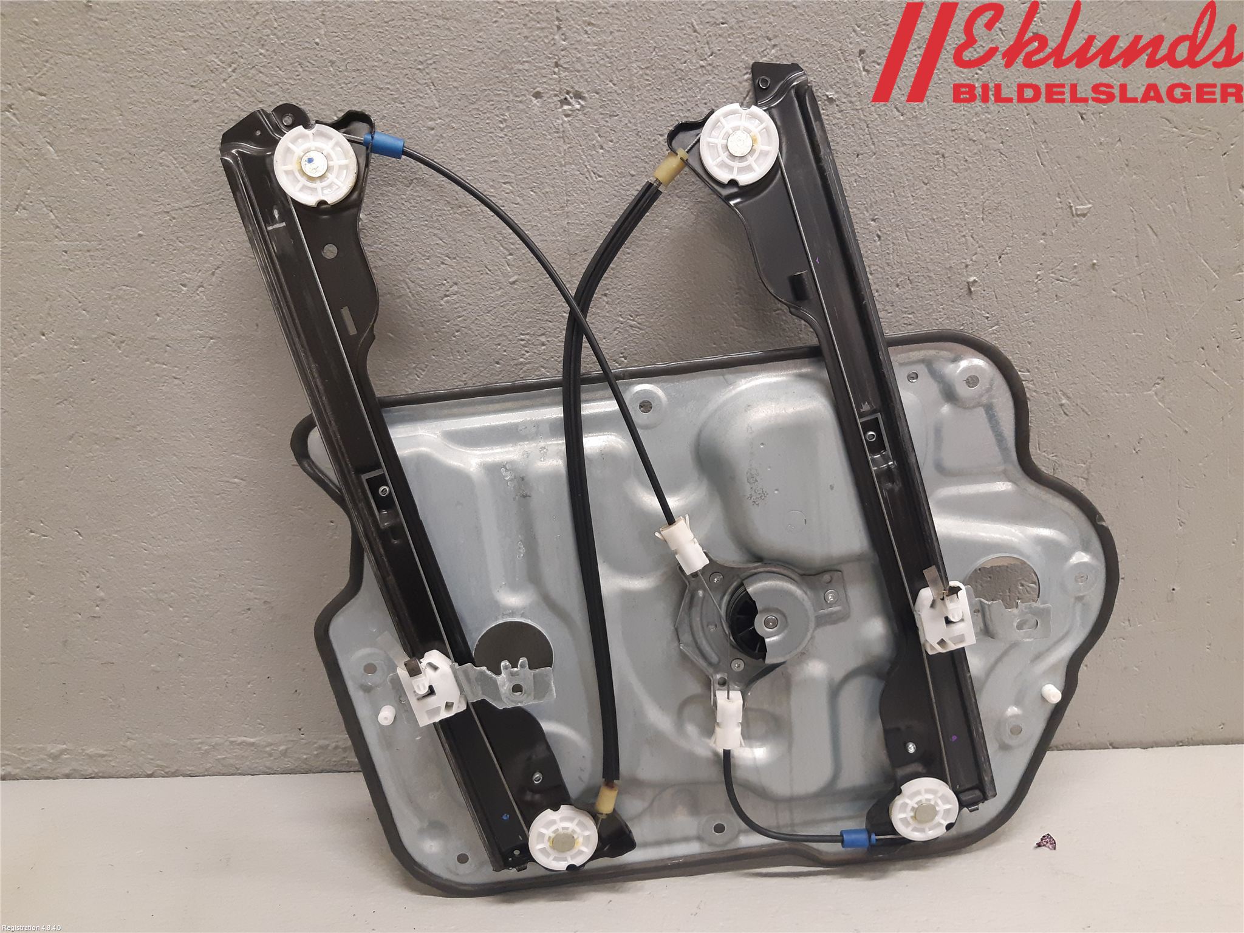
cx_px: 622
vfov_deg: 53.1
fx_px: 934
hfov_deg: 67.3
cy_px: 466
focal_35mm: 26
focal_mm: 3.93
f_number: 1.7
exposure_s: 1/50
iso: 200
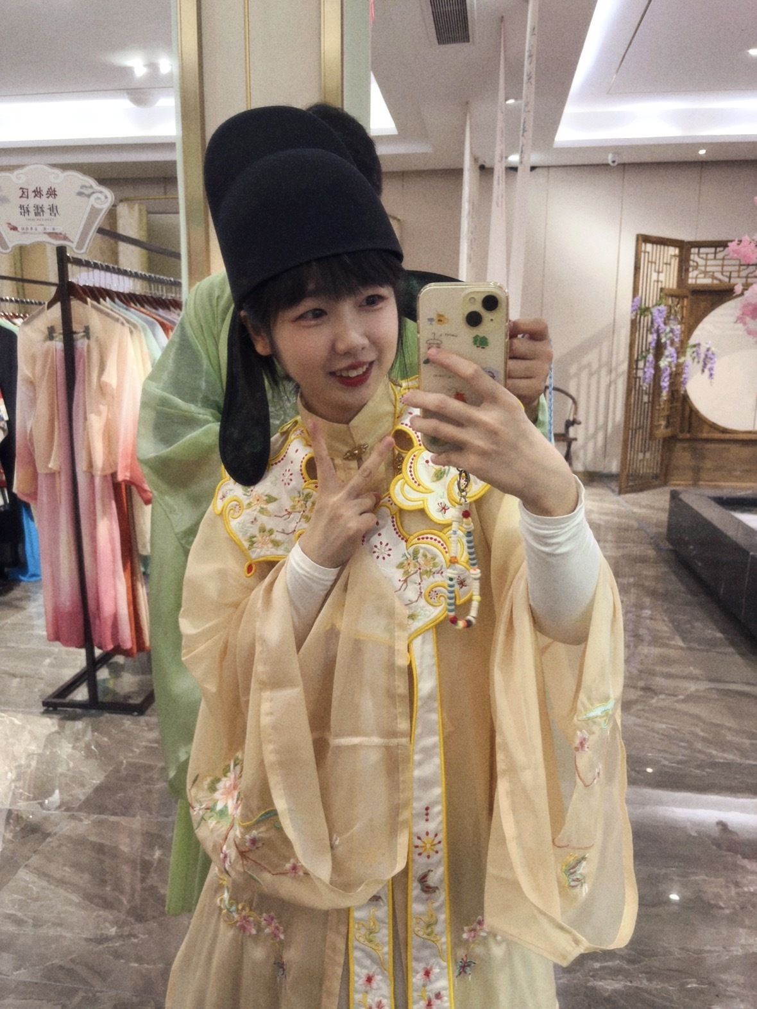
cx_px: 378
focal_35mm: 26
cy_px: 504
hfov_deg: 53.1
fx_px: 758
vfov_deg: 67.3
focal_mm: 5.96
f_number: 1.6
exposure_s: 1/50
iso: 400
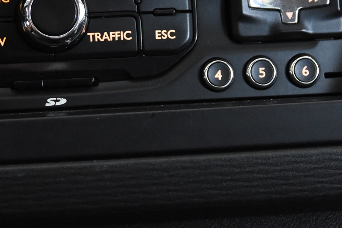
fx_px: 1339
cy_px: 31
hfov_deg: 14.4
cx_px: 32
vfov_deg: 9.7
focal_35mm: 141
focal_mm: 38
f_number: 3.5
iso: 5000
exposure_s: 1/60
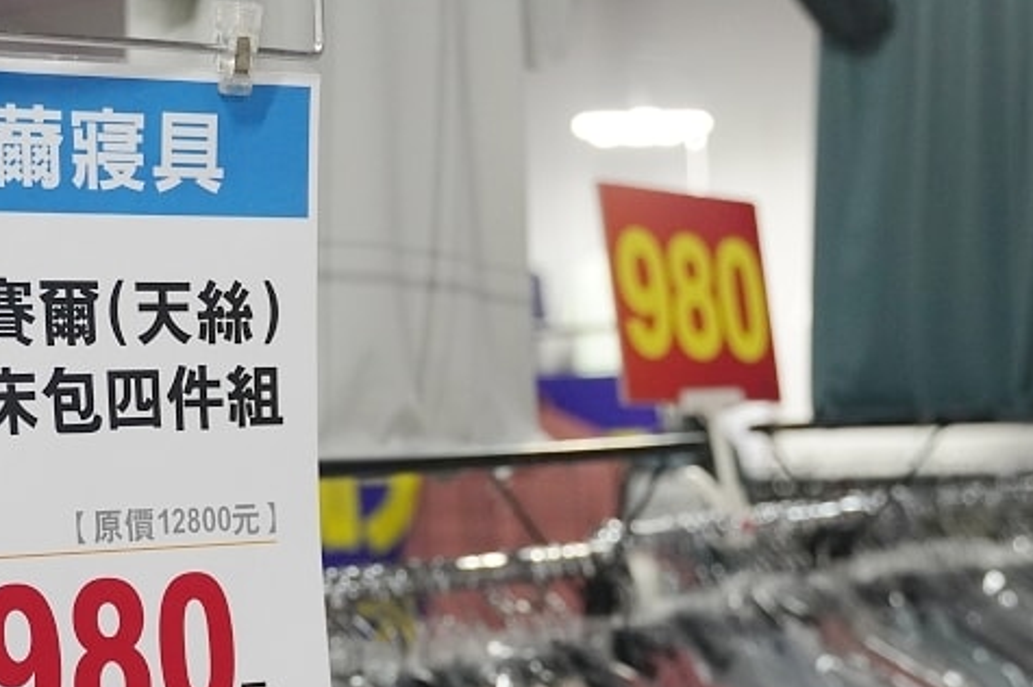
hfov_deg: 22.4
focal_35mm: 91
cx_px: 548
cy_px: 815
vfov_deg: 14.5
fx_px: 2609
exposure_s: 1/160
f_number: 2.8
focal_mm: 36
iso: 3200
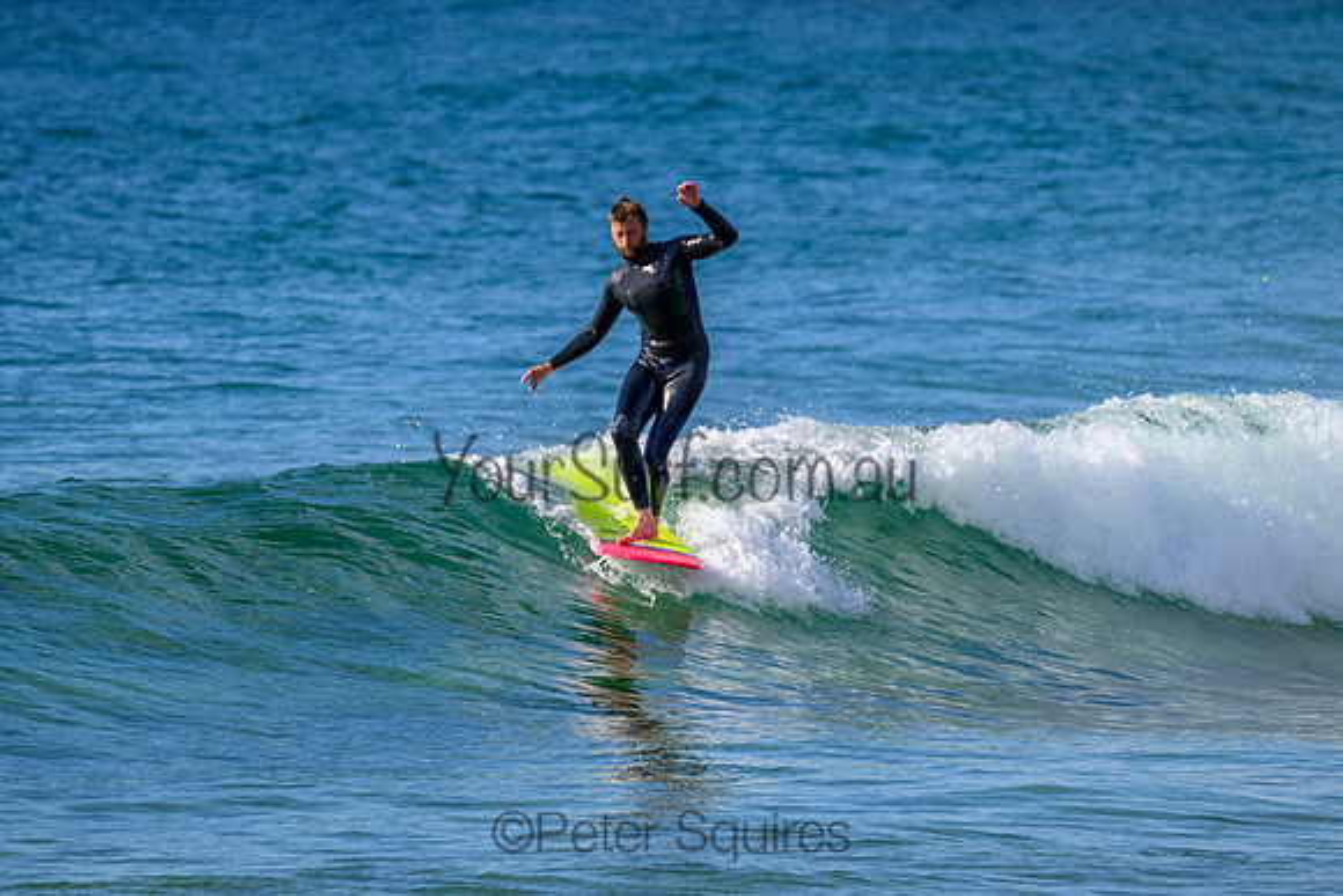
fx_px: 23134
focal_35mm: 620
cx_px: 672
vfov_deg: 2.2
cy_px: 448
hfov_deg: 3.3
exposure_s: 1/2000
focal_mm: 620
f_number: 11
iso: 1600
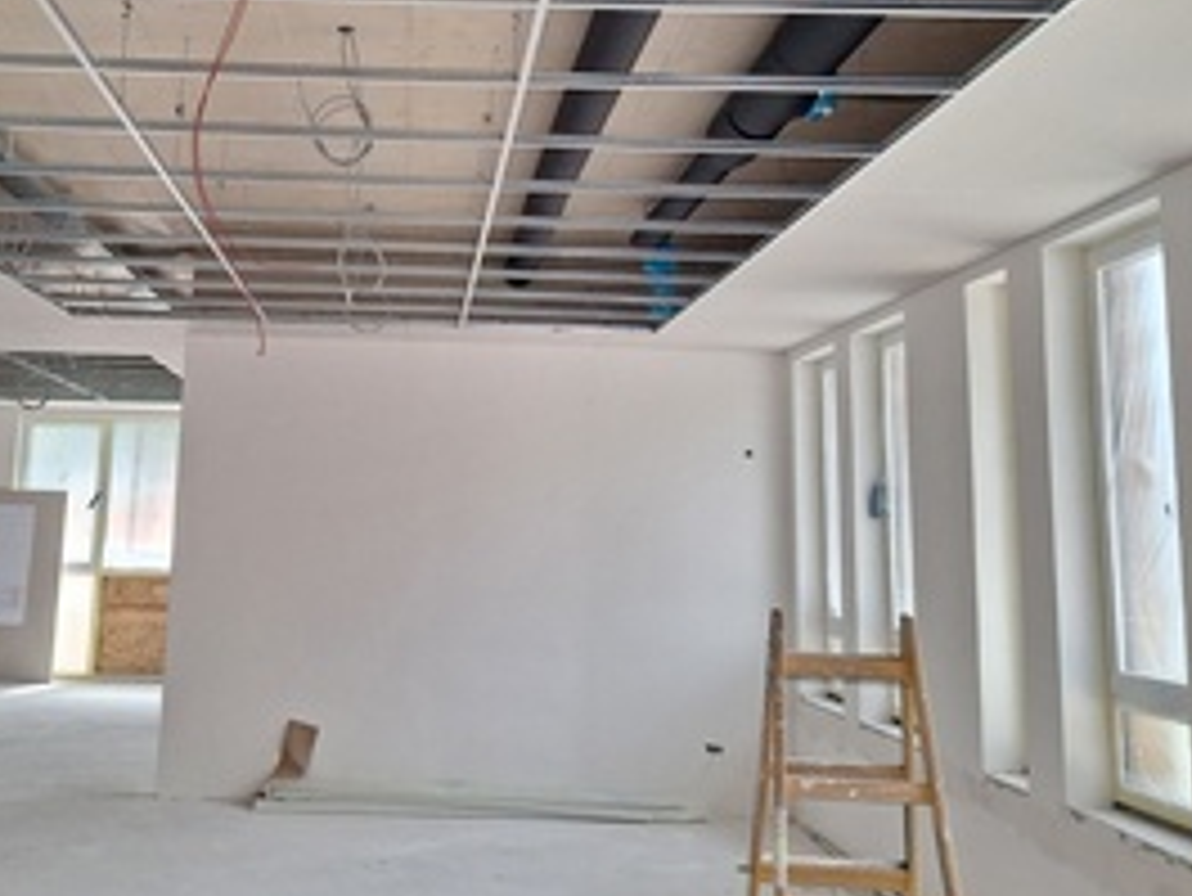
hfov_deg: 47.1
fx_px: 1344
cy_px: 266
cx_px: 405
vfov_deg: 36.3
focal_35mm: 39
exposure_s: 1/135
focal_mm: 5.54
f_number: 1.8
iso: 40
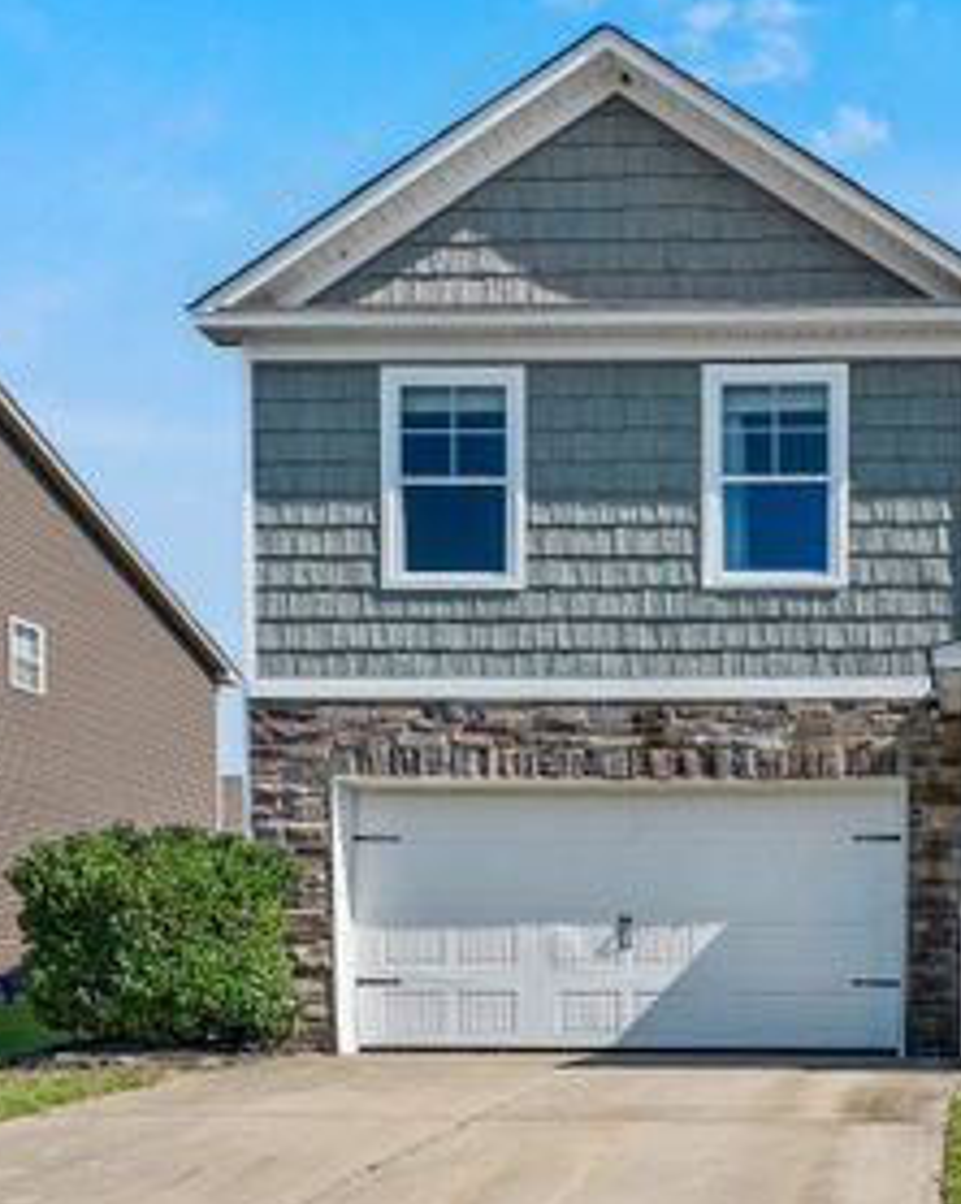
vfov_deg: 62.1
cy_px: 704
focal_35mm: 28
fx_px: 991
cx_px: 978
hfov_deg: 43.6
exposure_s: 1/1250
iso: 200
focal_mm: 11
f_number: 6.3
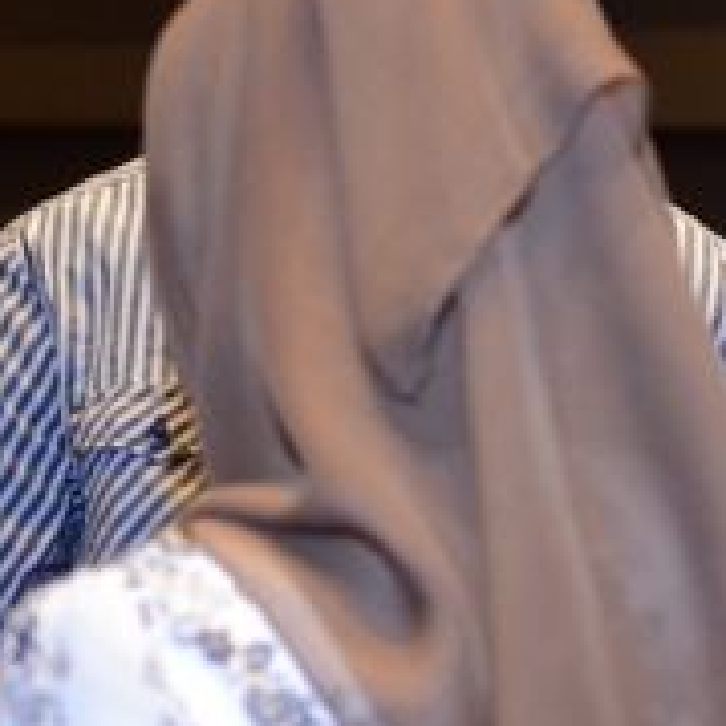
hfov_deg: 8.3
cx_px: 1513
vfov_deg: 8.8
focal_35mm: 199
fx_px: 4719
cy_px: 511
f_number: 2.8
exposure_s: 1/80
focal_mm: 35
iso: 1600
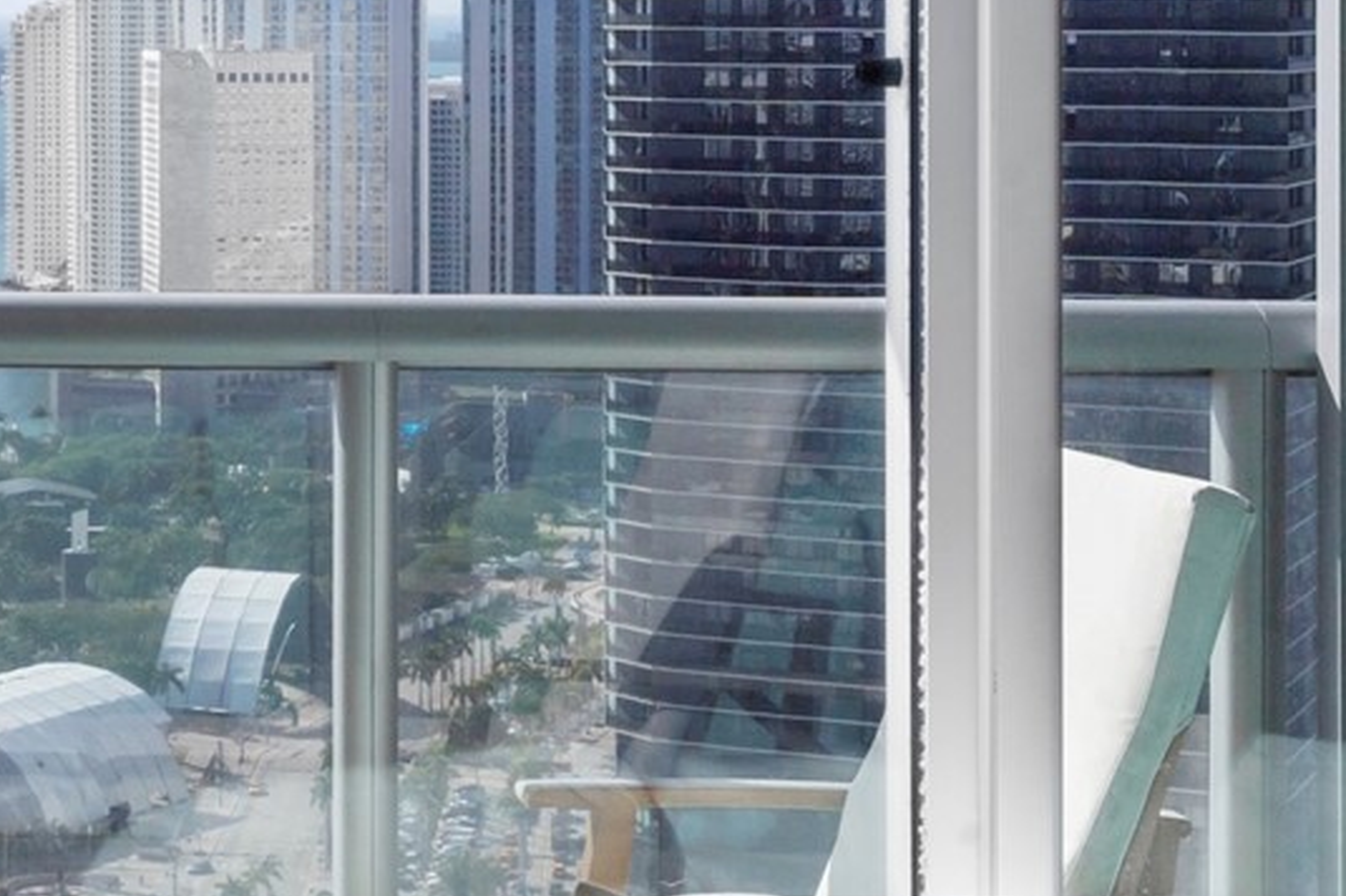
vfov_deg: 12.2
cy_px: -18
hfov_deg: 17.0
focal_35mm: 111
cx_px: -576
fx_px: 4147
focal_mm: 35
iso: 250
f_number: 14
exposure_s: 1/15
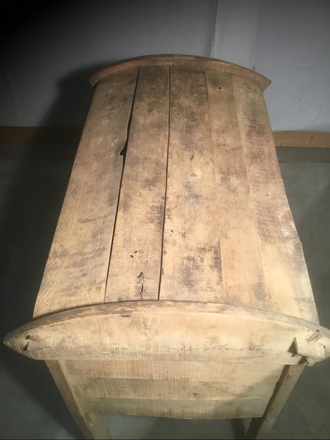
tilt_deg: -46.1
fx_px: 394
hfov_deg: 45.4
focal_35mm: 31
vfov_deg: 58.4
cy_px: 220
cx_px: 165
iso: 80
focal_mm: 3.3
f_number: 2.4
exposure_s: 1/33
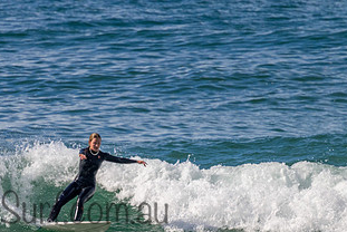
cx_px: 50
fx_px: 14385
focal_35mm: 1491
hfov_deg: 1.4
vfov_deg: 0.9
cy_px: 198
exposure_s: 1/2000
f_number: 11
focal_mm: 800
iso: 1250
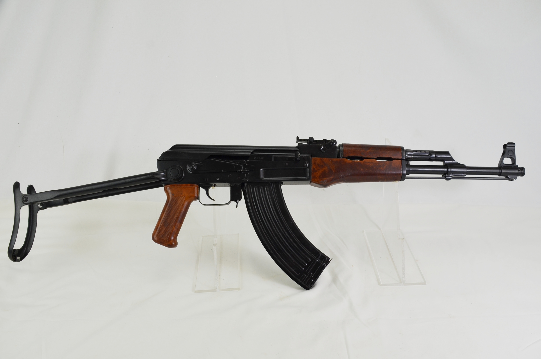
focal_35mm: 30
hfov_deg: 62.0
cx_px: 270
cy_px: 180
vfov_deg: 43.4
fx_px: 450
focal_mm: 20
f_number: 5.6
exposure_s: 1/125
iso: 280
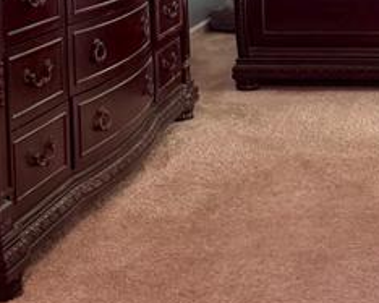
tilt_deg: -1.2
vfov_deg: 18.5
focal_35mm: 77
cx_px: 296
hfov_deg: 24.4
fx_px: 863
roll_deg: +2.8
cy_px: -89
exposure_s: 1/60
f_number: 1.78
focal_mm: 6.76
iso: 400
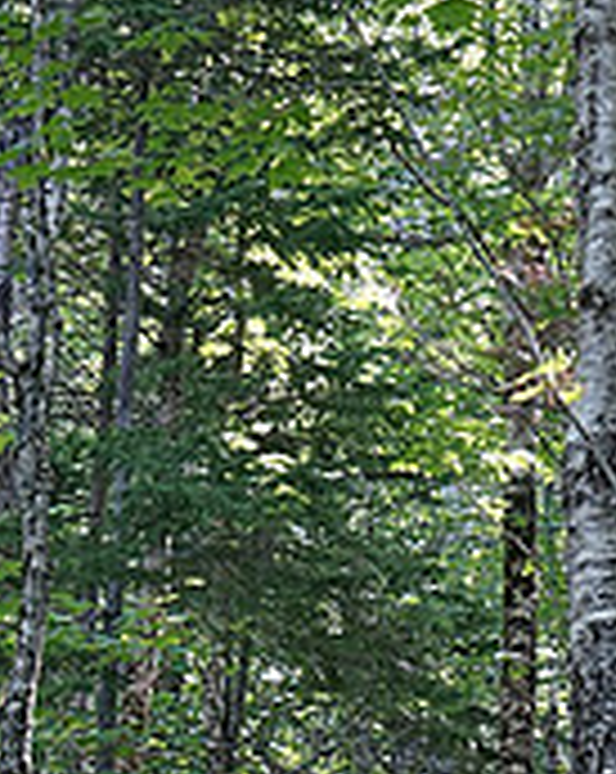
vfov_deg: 9.4
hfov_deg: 7.6
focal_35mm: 203
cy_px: 855
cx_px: 187
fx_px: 4644
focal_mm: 55
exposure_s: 1/40
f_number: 9
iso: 800
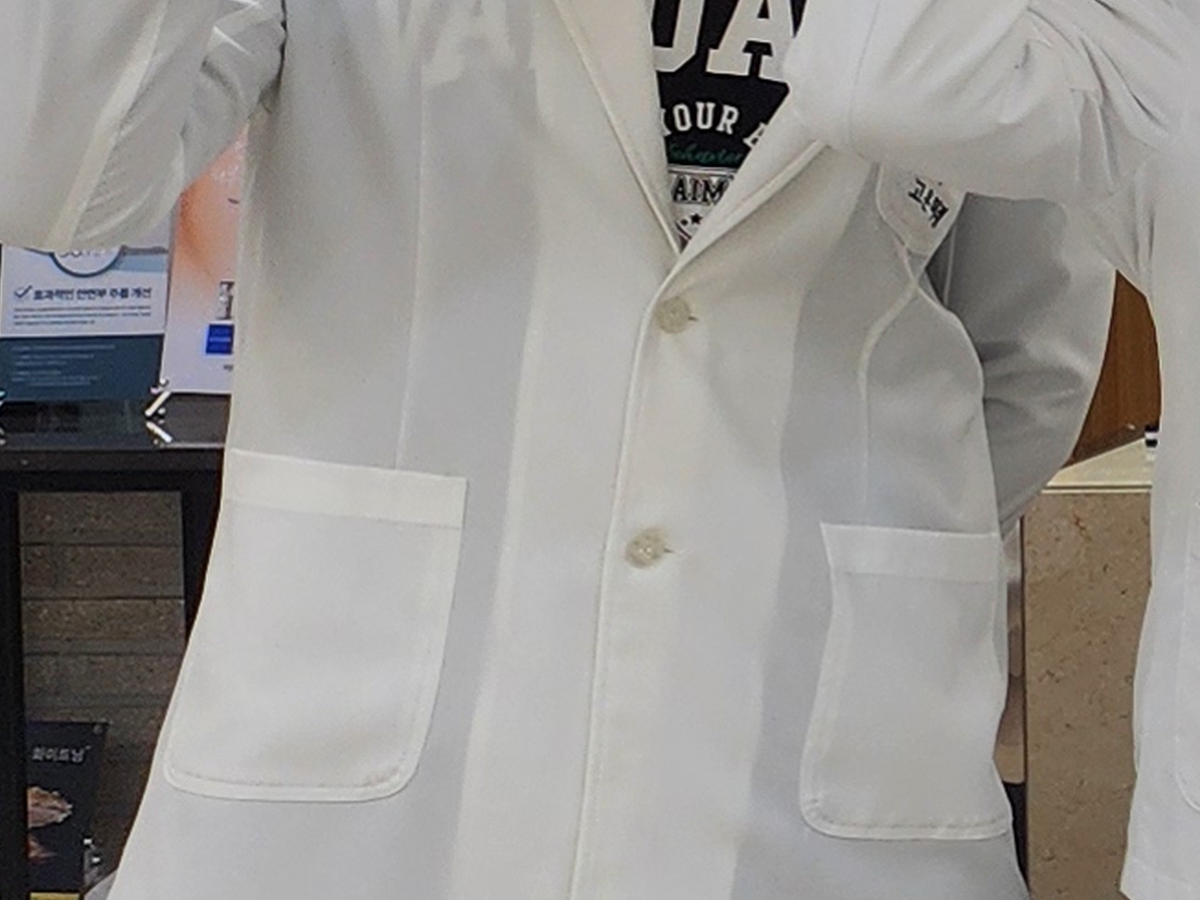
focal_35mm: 147
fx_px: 5097
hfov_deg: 10.9
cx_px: 3076
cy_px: -40
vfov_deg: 10.0
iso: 50
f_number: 1.8
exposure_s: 1/123
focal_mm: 5
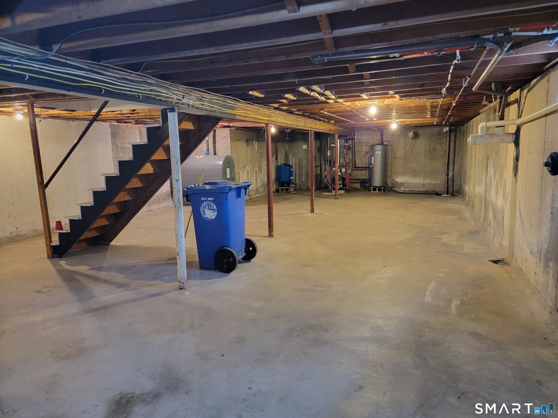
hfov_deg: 71.6
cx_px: 279
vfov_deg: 56.8
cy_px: 209
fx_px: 387
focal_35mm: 24
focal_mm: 6.7
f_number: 1.8
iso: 640
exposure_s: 1/30
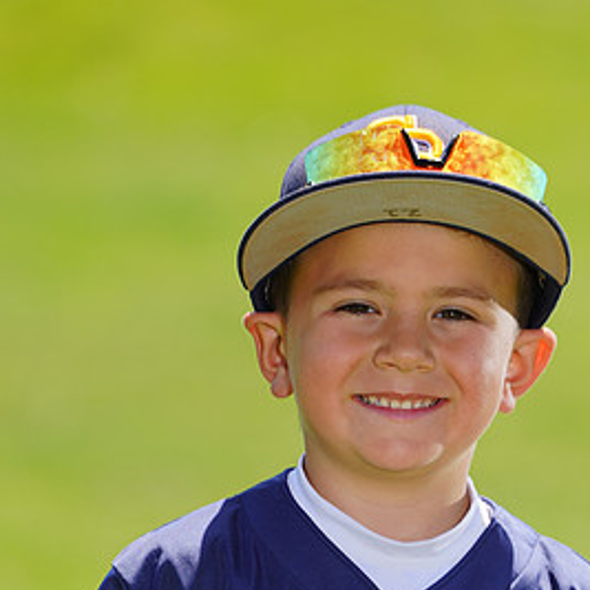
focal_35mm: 531
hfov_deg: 3.3
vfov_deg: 3.3
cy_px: 625
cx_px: 419
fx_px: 10239
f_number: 7.1
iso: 100
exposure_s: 1/250
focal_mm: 288
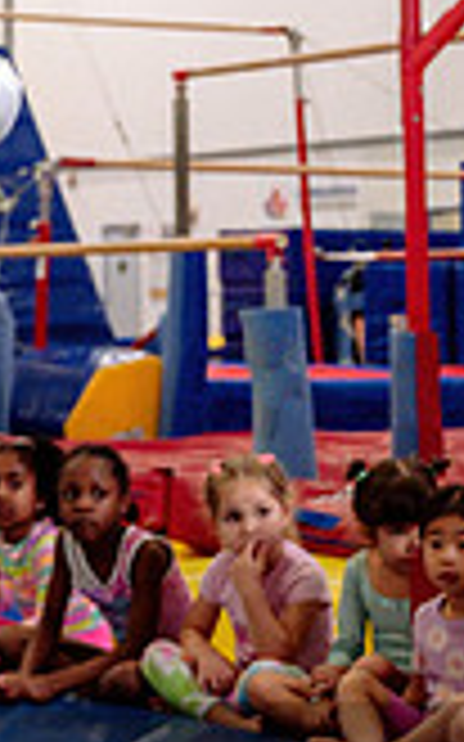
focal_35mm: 128
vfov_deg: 16.3
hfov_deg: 10.2
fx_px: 2592
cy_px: 264
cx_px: 38
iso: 1600
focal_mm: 30
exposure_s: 1/250
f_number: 3.5
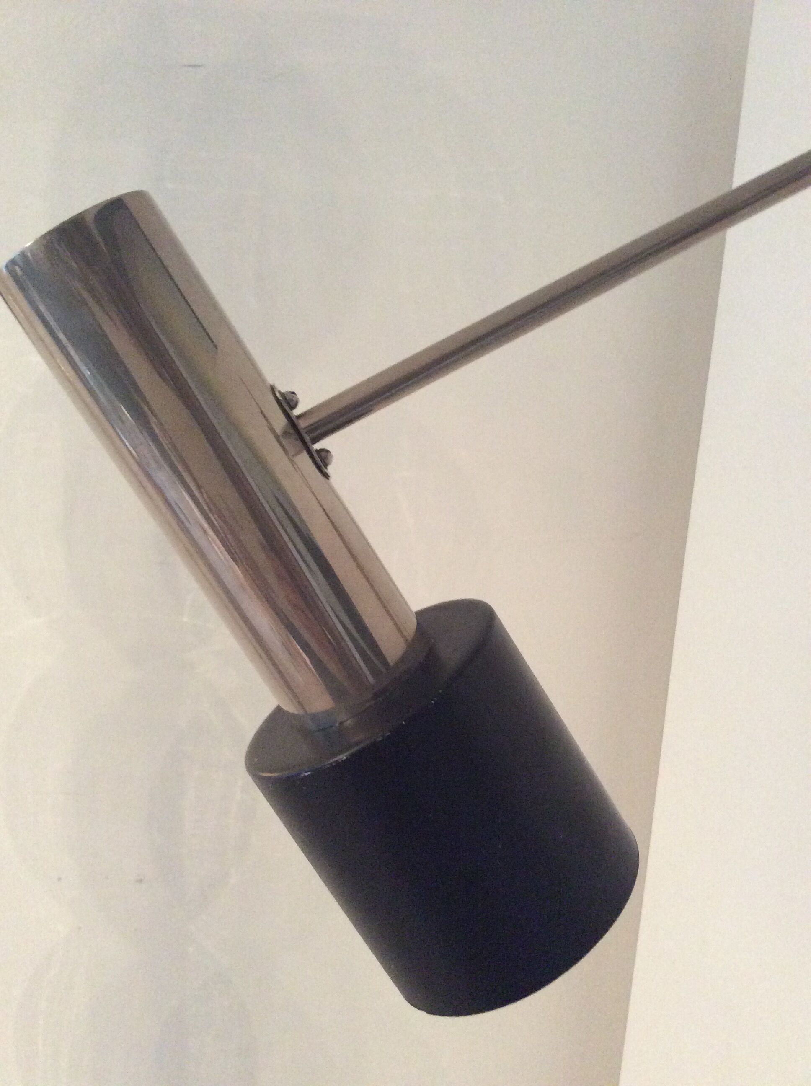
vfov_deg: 56.9
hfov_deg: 44.1
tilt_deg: -8.6
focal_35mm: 32
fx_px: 1002
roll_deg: +3.4
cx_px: 406
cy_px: 543
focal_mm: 3.3
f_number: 2.4
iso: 320
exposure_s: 1/17
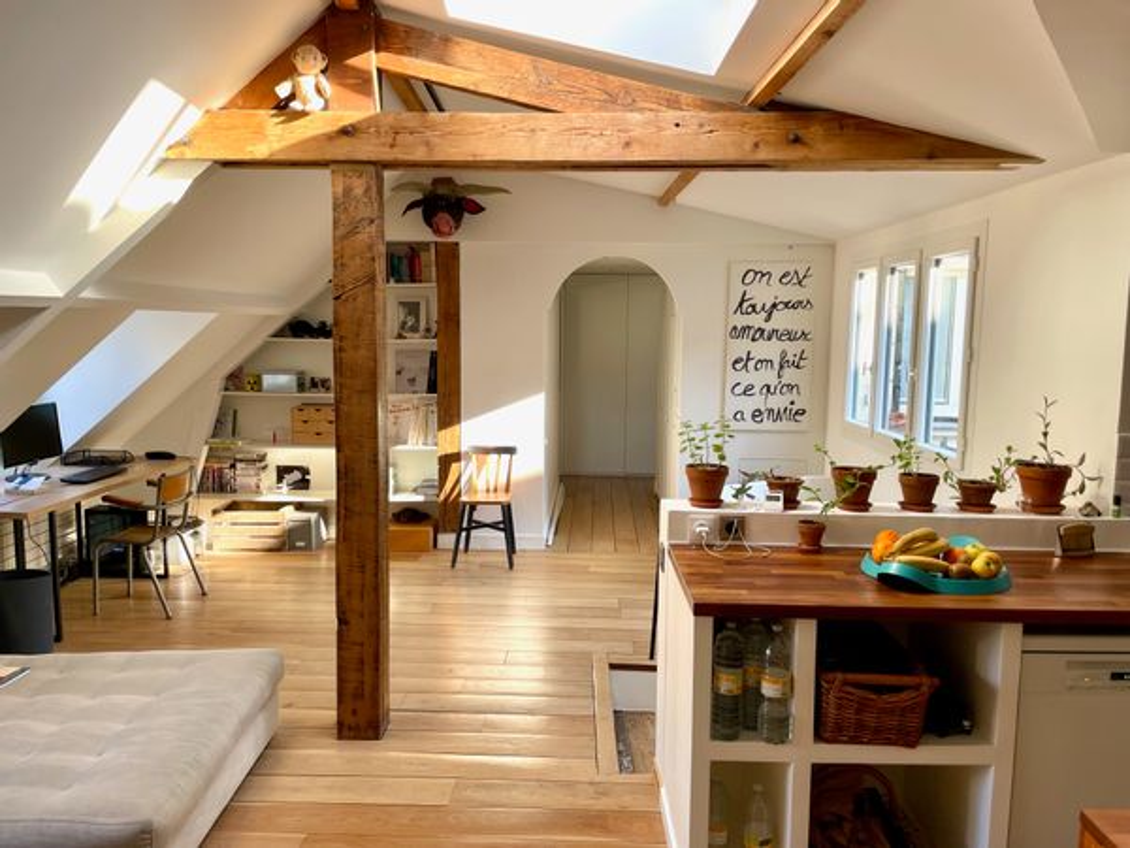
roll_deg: -0.7
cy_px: 424
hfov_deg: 67.3
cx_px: 565
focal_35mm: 26
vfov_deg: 53.1
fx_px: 849
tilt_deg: -6.2
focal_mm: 4.2
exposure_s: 1/121
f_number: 1.6
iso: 50
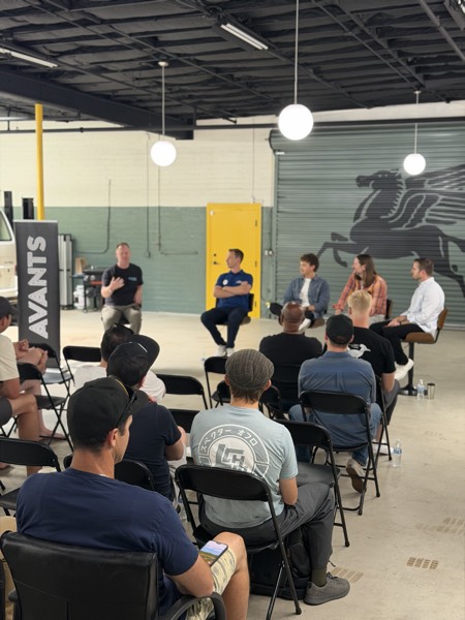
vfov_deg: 39.7
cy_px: 310
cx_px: 232
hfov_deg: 30.3
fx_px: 860
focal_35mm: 48
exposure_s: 1/60
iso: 250
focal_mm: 6.76
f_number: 1.78
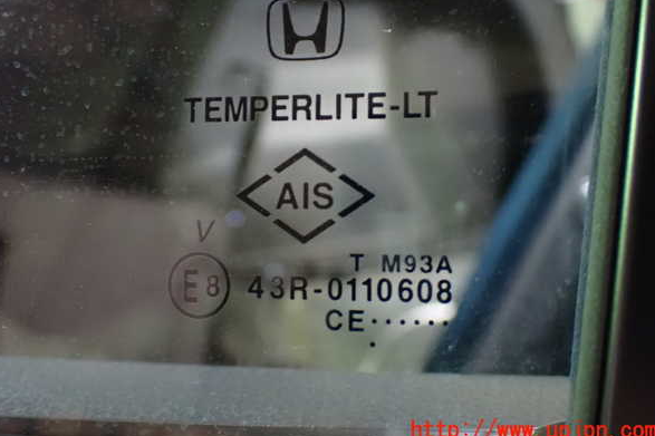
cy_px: 194
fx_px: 909
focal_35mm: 50
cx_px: 328
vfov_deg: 27.0
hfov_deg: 39.6
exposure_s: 1/40
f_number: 3.1
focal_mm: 8.4
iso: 1600
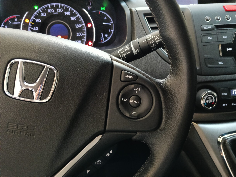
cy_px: 88
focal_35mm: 27
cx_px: 118
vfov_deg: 51.5
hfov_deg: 65.2
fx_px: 184
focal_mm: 3.98
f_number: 16
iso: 1250
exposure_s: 1/20
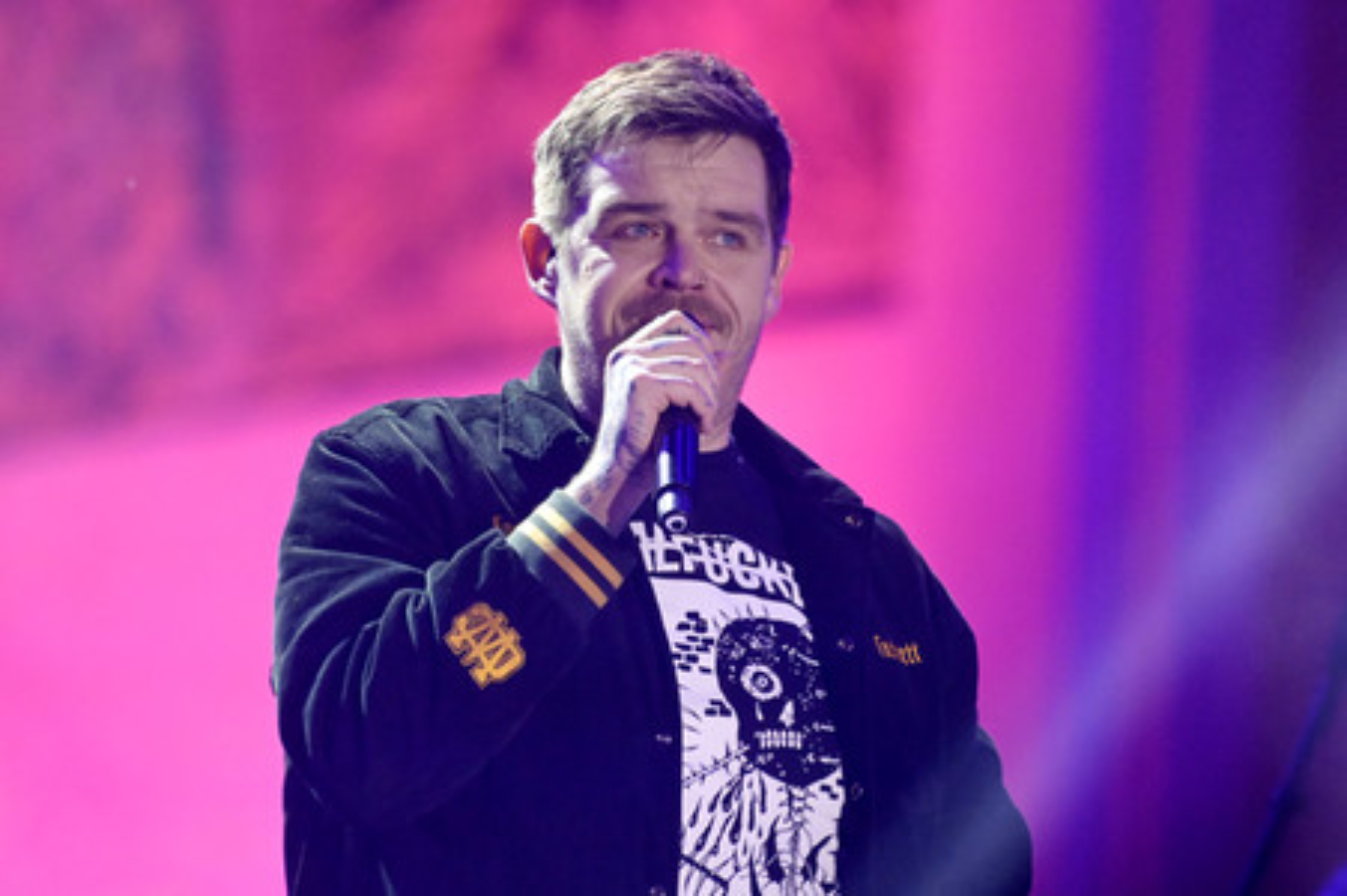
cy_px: 448
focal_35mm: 500
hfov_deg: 4.1
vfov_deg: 2.7
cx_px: 674
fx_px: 18694
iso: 12800
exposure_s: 1/640
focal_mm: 500
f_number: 5.6
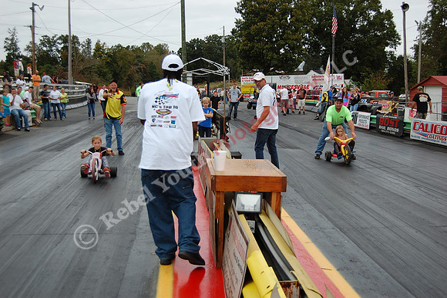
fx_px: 558
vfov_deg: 29.8
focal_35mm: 45
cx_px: 224
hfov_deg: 43.6
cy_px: 149
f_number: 4.2
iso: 220
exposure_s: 1/1000
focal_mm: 30
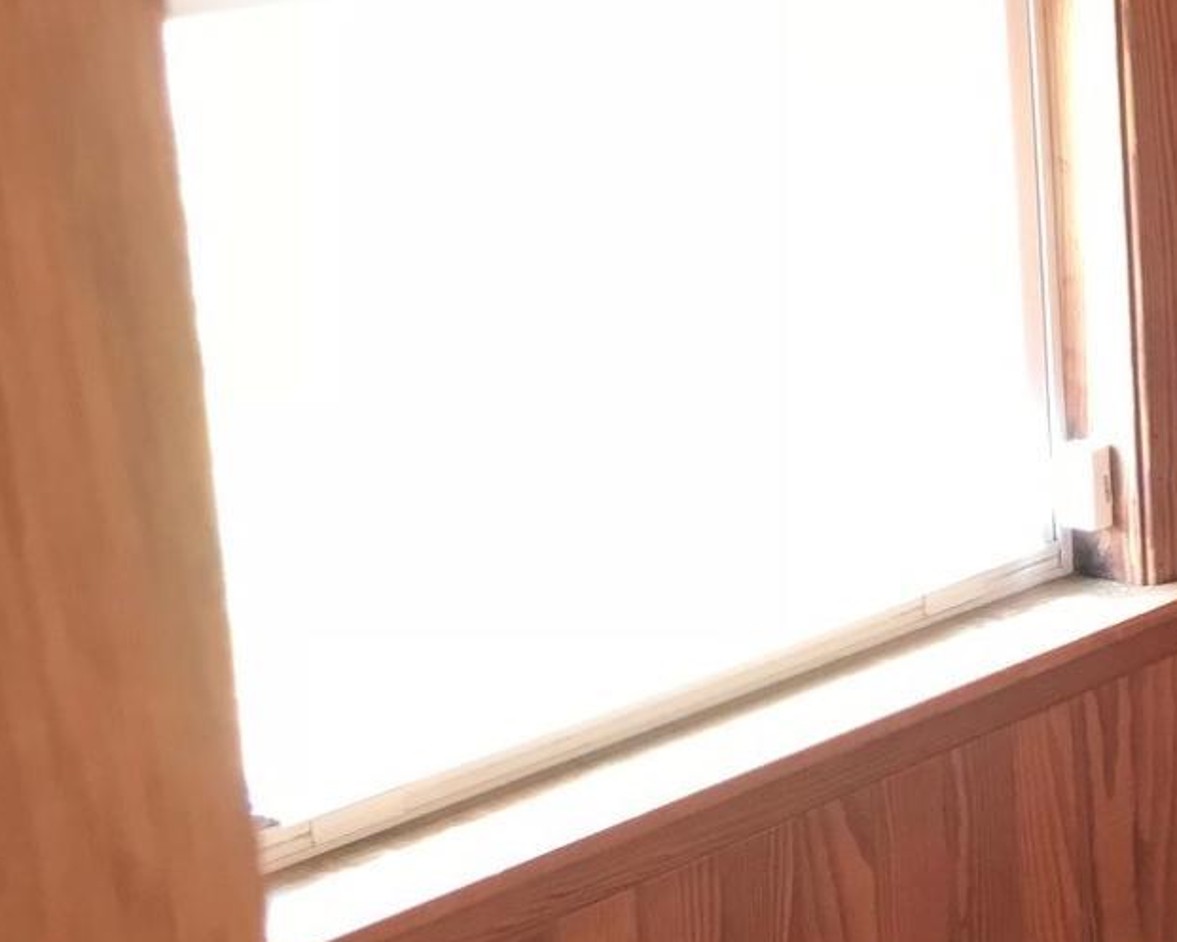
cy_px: 371
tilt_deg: -11.8
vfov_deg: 17.4
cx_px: 1291
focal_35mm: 88
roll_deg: +1.7
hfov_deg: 20.7
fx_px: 3066
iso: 50
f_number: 1.8
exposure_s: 1/15
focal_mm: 3.99
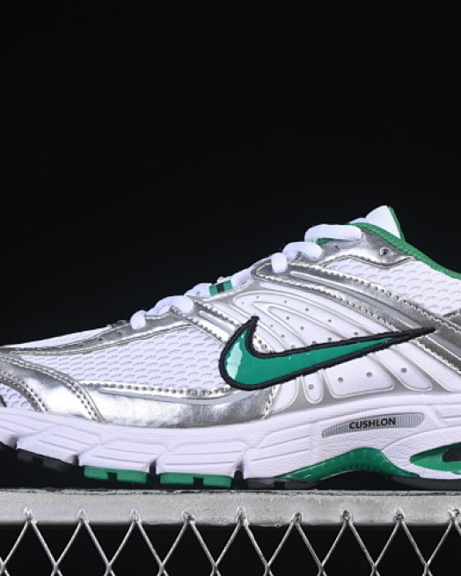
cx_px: 309
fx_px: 1978
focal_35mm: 116
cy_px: 295
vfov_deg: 16.6
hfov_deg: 13.3
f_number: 8
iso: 160
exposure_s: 1/80
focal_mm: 50
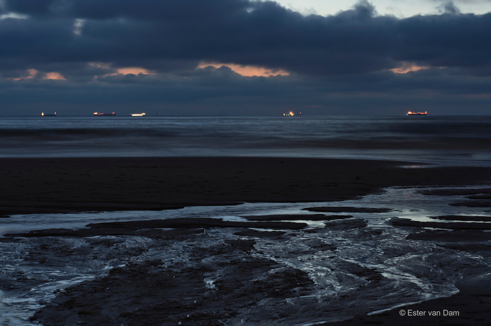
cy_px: 163
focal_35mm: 75
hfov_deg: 27.0
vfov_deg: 18.1
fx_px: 1022
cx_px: 246
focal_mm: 50
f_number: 8
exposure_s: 15
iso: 100
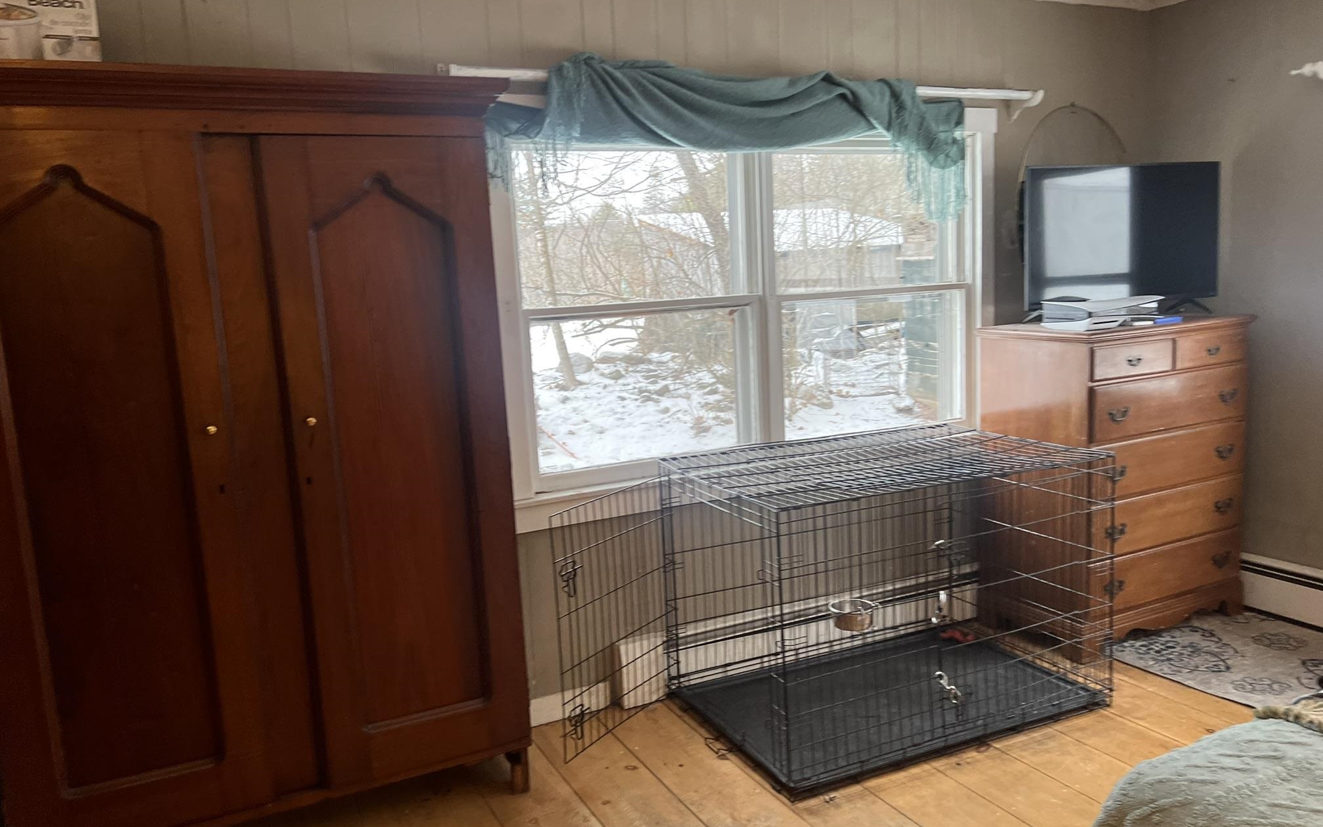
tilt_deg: -8.3
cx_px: 662
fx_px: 1010
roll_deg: +3.0
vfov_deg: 44.5
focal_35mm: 28
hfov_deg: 66.5
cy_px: 414
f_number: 1.5
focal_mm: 5.7
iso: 125
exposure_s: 1/120
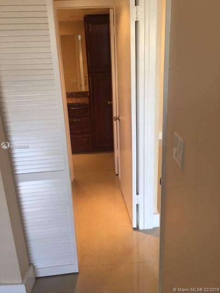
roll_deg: +3.6
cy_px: 146
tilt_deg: -16.9
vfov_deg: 61.7
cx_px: 110
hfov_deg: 48.2
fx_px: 246
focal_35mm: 29
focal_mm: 4.15
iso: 32
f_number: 2.2
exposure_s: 1/15
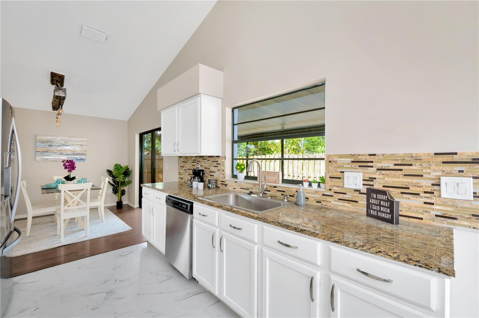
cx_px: 240
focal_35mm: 16
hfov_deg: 98.6
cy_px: 159
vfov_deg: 75.4
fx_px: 206
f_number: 5.6
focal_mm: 15.5
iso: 400
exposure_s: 1/30
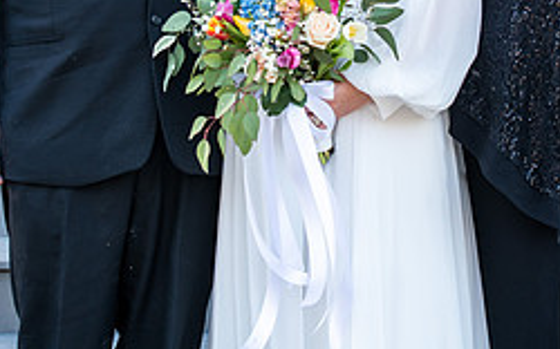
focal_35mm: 176
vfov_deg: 7.4
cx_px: 359
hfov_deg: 11.9
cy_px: -81
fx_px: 2685
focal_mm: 70
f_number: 4
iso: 200
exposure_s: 1/200
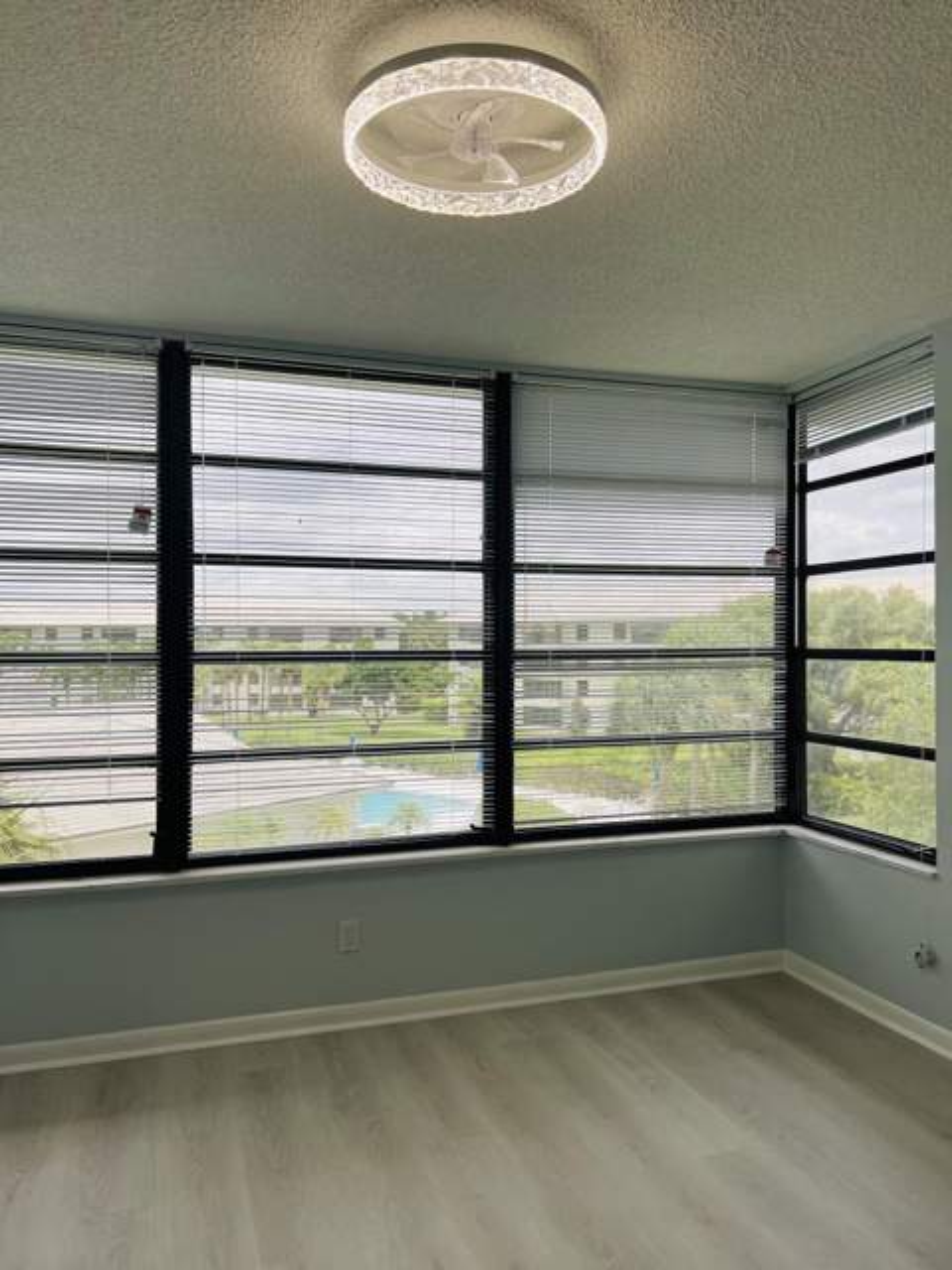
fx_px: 953
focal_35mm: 26
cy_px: 635
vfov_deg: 67.3
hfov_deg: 53.1
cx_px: 476
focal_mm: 5.7
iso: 50
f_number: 1.5
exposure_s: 1/940
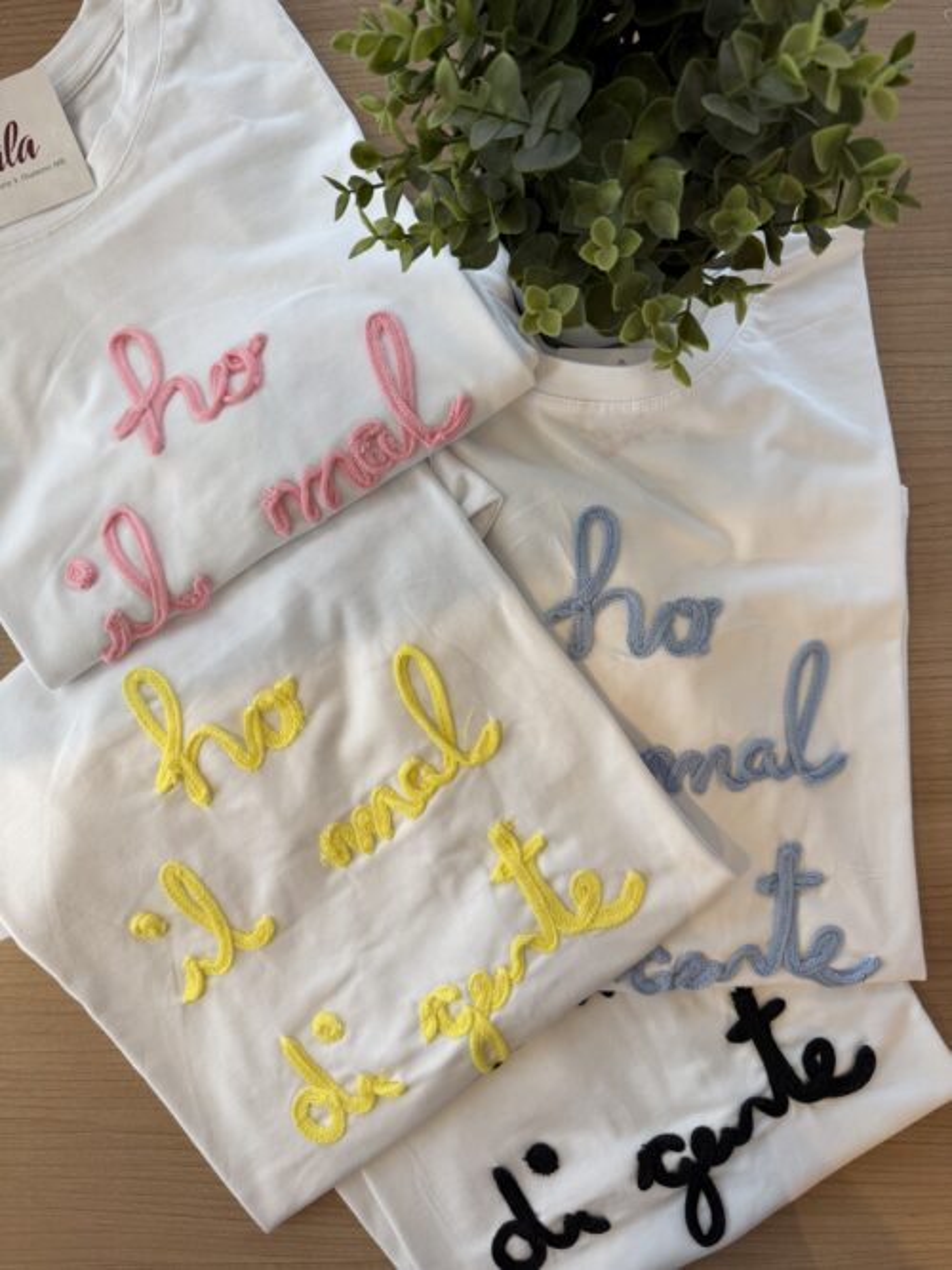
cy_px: 635
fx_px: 880
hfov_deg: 56.8
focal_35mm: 24
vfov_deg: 71.6
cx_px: 476
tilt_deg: -88.6
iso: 100
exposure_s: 1/121
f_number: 1.78
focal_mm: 6.76
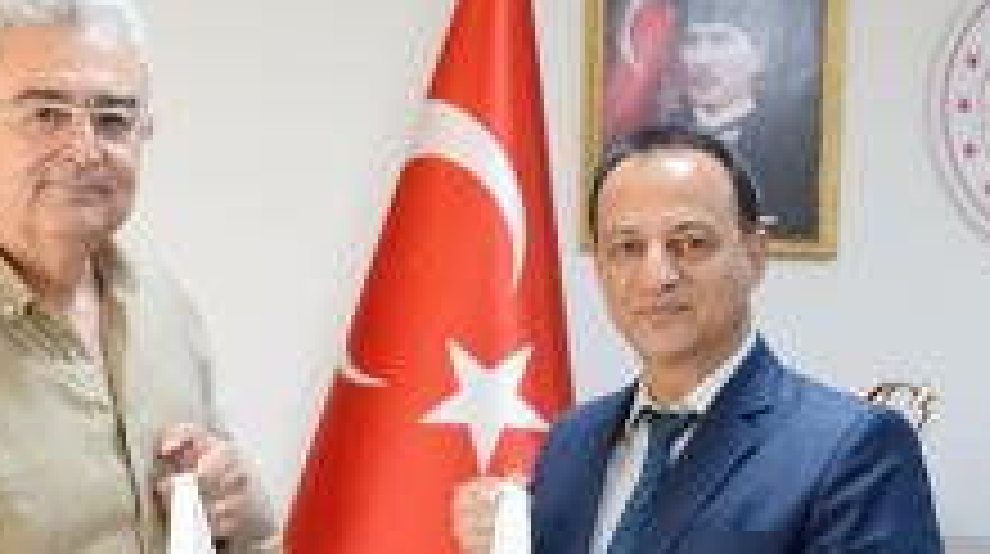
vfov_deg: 14.5
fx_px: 2176
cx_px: 441
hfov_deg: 25.6
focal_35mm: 83
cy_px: 383
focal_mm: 22
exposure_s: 1/100
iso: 1600
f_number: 5
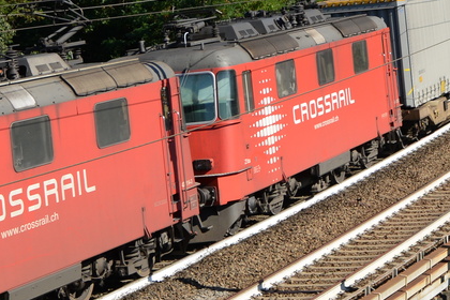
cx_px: 152
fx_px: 2000
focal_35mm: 160
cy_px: -24
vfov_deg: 8.5
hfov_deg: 12.8
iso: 200
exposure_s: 1/640
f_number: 6.3
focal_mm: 35
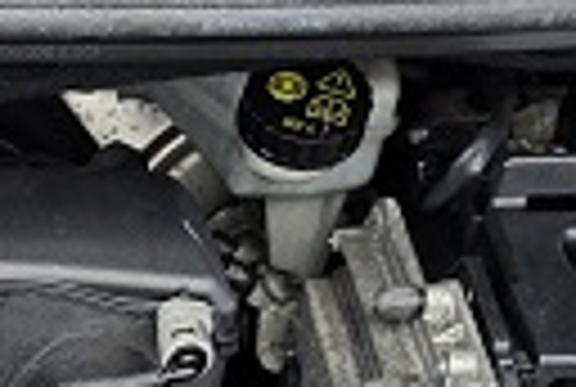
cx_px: -418
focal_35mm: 149
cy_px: 1026
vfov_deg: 8.3
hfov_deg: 12.7
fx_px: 2390
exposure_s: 1/2607
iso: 64
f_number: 1.4
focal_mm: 6.5
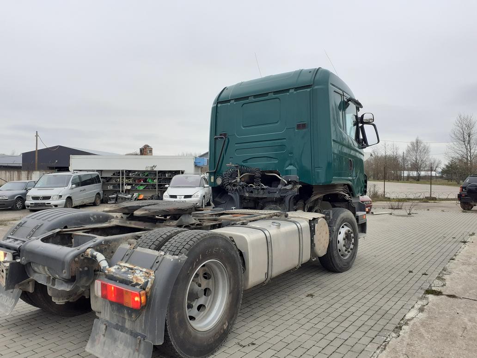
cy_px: 179
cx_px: 238
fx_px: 372
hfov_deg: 65.3
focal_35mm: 27
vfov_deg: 51.4
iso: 40
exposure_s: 1/133
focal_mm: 3.6
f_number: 1.9
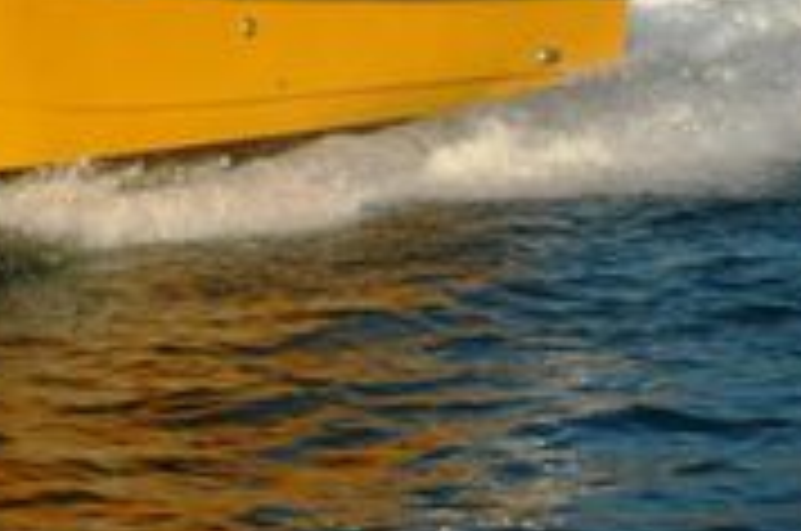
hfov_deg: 16.6
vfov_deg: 11.3
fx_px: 2621
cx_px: -166
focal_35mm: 118
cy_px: -130
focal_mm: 28
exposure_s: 1/800
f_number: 3.5
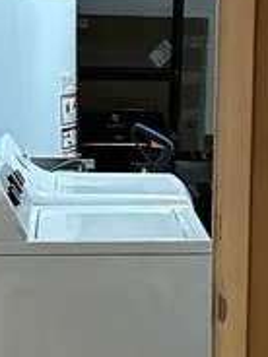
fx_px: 1497
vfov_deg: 13.5
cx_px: 97
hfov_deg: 10.2
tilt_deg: -10.8
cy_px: 283
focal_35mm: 145
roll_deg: +0.9
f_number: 1.5
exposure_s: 1/60
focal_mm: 5.7
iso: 160
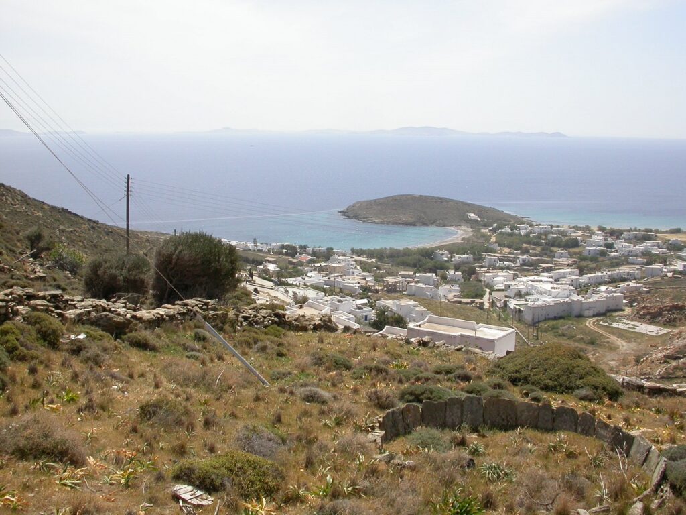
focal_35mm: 38
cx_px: 343
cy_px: 258
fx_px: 753
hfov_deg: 49.0
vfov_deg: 37.7
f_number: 7.5
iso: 100
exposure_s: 1/369
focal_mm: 7.85
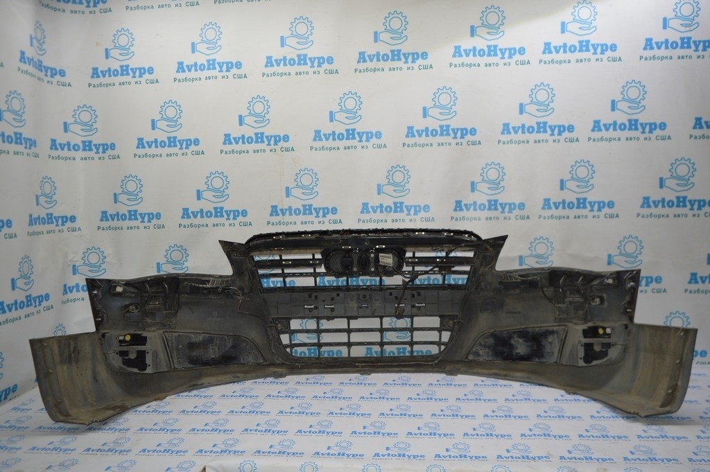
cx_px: 355
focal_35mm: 27
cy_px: 236
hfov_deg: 67.4
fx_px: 532
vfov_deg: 47.9
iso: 320
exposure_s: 1/125
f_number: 4
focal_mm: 18
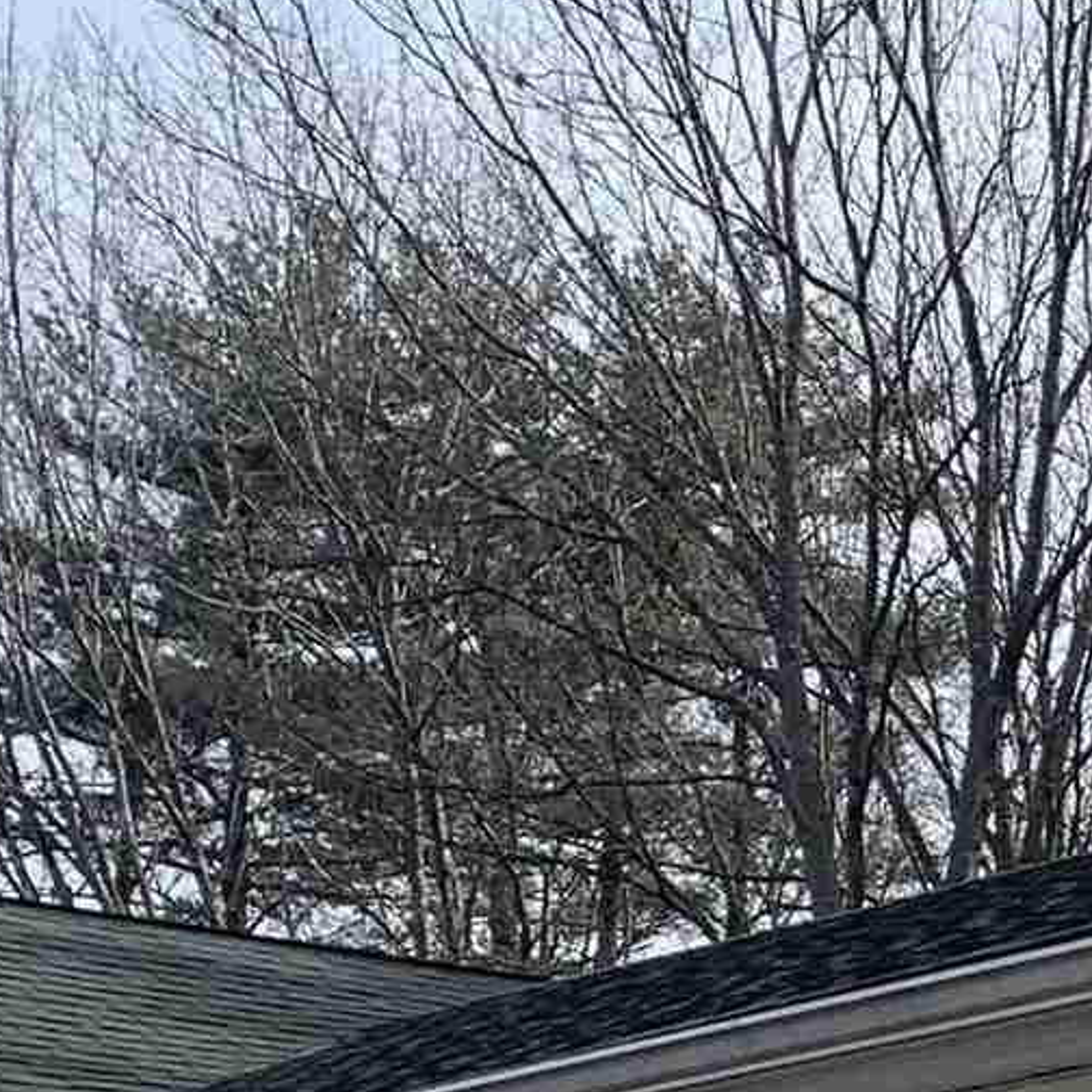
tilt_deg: -0.6
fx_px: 4997
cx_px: 2429
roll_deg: +0.4
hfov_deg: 10.9
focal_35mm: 140
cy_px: 1809
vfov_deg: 11.7
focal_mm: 4.25
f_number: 1.8
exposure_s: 1/1585
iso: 25
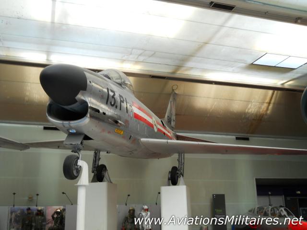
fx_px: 364
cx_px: 154
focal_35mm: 41
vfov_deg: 35.1
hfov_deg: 45.8
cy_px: 115
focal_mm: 6.72
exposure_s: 1/30
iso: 100
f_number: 3.1
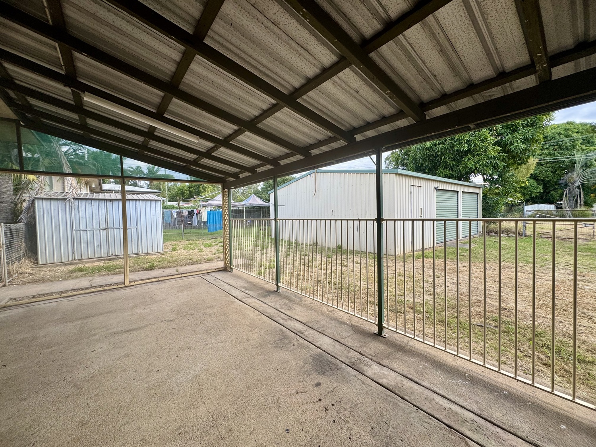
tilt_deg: -2.7
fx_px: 241
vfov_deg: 85.7
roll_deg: +1.8
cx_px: 298
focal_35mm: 14
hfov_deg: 102.1
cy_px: 224
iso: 40
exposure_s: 1/123
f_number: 2.2
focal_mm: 2.22
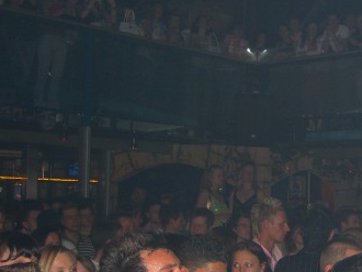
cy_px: 178
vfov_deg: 21.3
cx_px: 326
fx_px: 722
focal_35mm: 69
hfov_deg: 27.2
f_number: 2.8
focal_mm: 7.9
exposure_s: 1/60
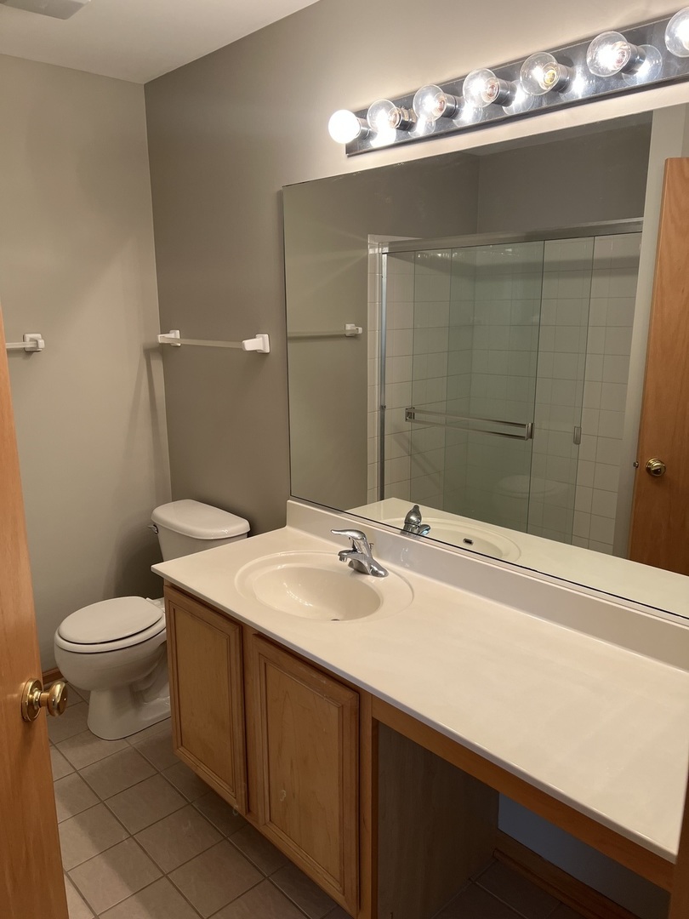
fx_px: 690
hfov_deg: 53.1
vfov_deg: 67.3
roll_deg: -0.4
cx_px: 344
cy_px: 460
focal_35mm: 26
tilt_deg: -12.0
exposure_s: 1/120
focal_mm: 5.7
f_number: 1.5
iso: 125
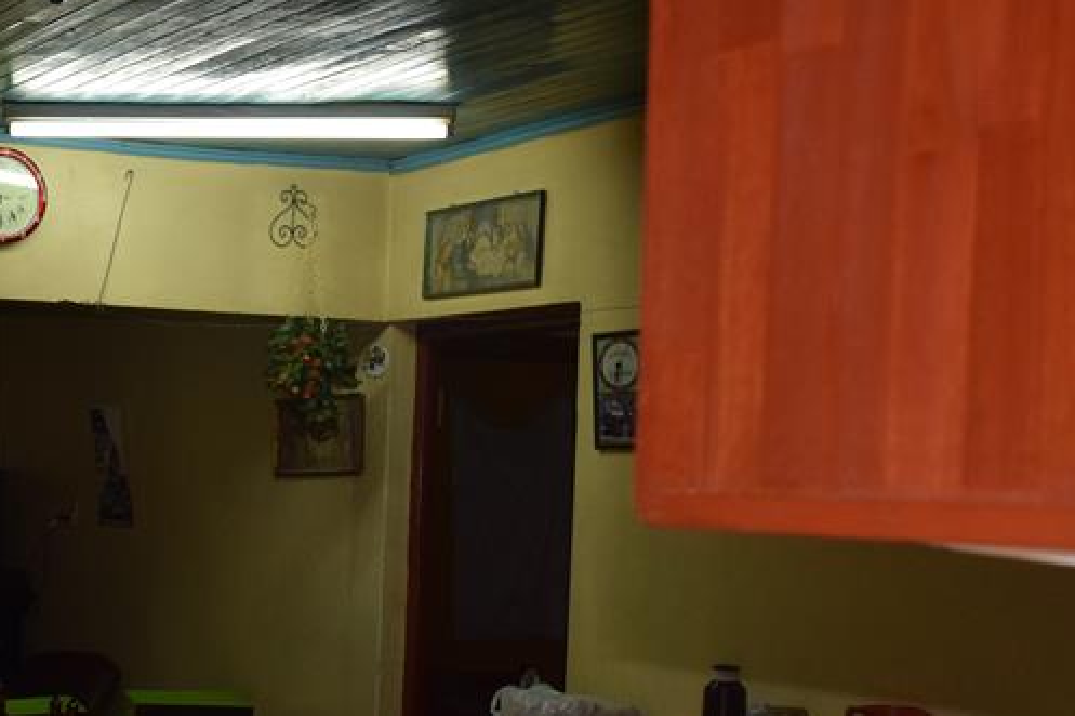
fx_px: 2030
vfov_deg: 19.7
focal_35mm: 68
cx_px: 61
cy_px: 618
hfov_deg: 28.3
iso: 800
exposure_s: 1/100
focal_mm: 22
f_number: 5
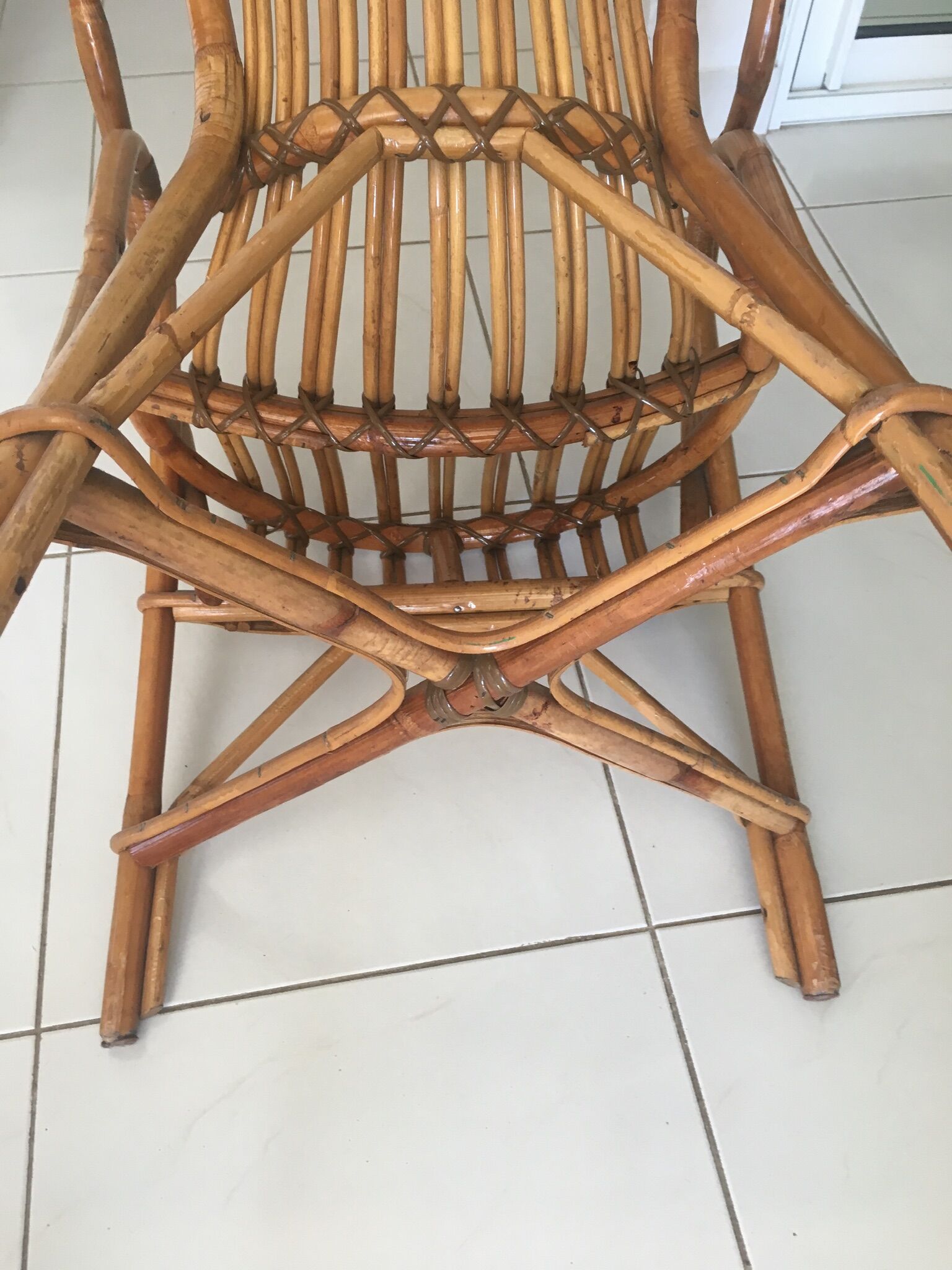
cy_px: 635
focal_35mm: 29
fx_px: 1063
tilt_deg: -52.6
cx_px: 476
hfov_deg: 48.2
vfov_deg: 61.7
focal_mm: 4.15
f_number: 2.2
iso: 80
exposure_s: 1/33
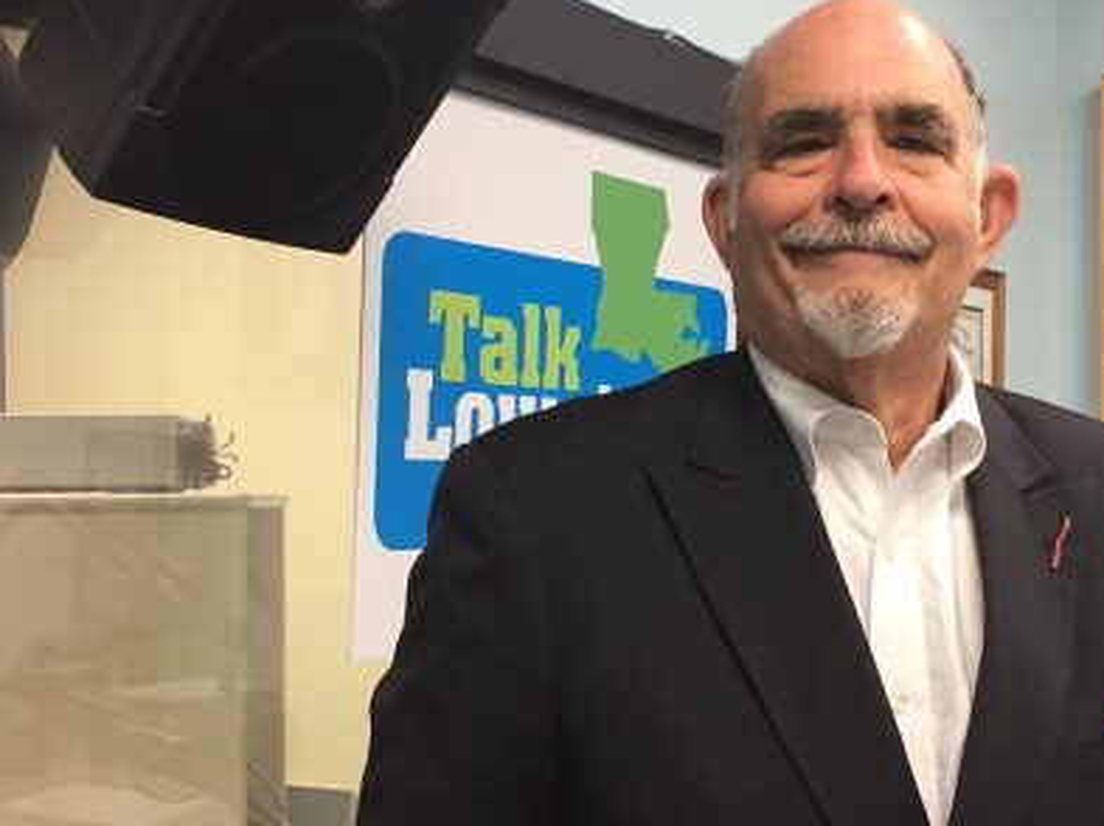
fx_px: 1657
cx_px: 742
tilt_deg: -0.1
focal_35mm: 52
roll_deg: -0.5
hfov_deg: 36.4
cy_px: 489
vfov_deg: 27.9
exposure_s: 1/30
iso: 50
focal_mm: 4.15
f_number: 2.2
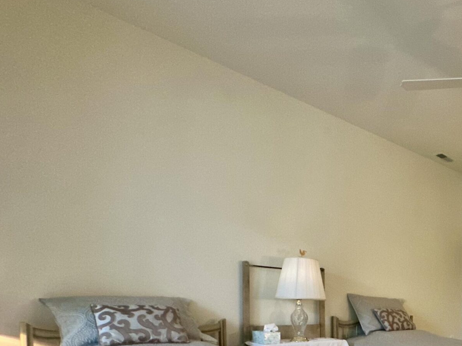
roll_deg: -1.1
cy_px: 329
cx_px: 455
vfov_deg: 41.9
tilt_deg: -2.3
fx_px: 400
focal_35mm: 30
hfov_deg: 49.7
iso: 640
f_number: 2.2
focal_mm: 2.22
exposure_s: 1/60
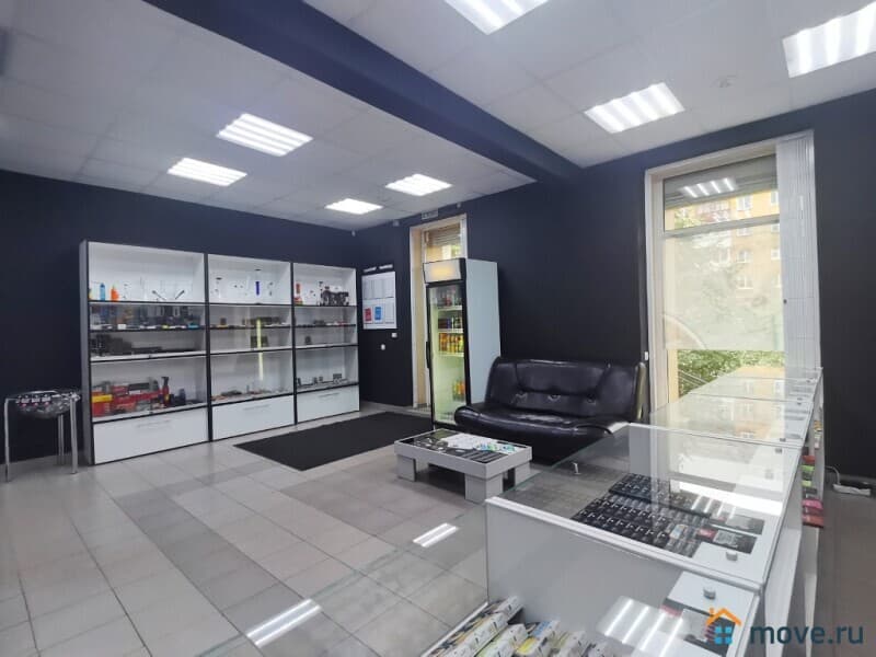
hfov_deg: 91.0
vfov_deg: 74.7
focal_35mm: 17
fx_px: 430
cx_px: 438
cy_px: 328
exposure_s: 1/100
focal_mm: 1.78
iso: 200
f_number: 2.4
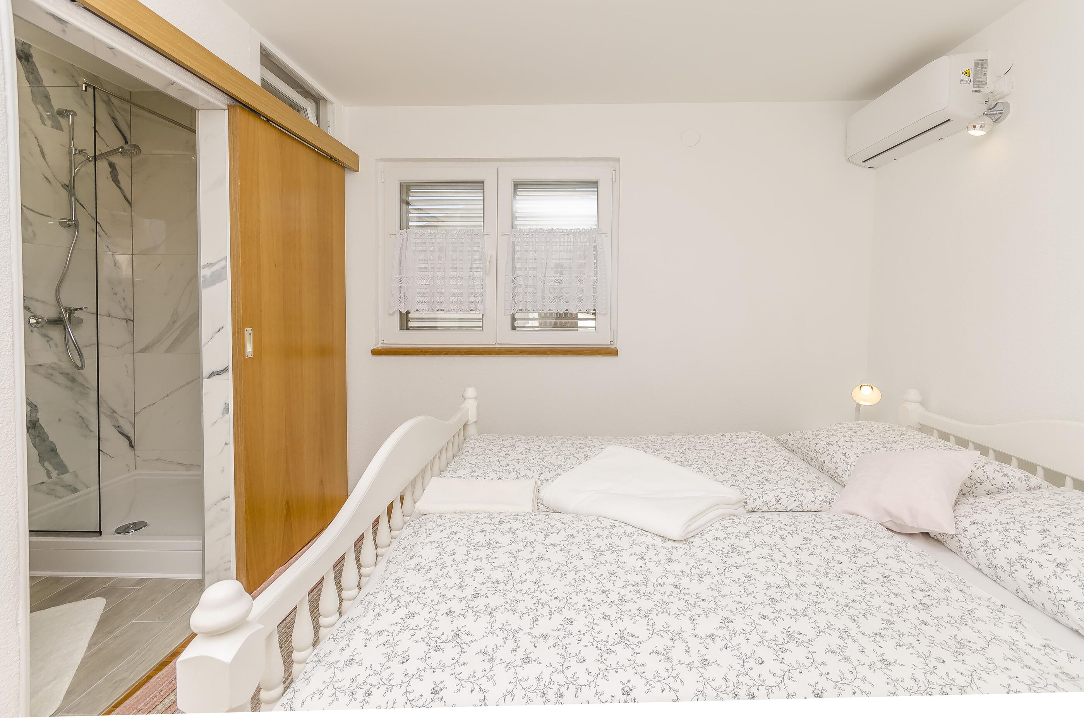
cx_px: 542
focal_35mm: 15
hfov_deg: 100.5
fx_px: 451
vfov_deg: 77.1
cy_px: 359
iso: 100
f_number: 9
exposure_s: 1/80
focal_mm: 10
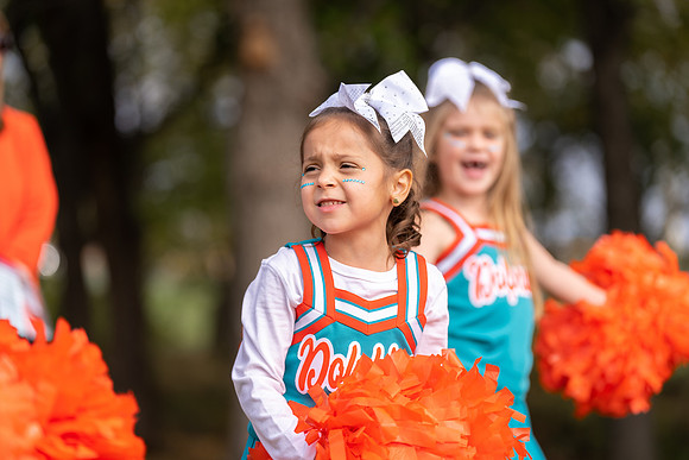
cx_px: 344
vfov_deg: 10.1
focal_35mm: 136
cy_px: 230
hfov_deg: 15.1
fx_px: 2603
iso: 100
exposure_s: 1/1600
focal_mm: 136
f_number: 2.8
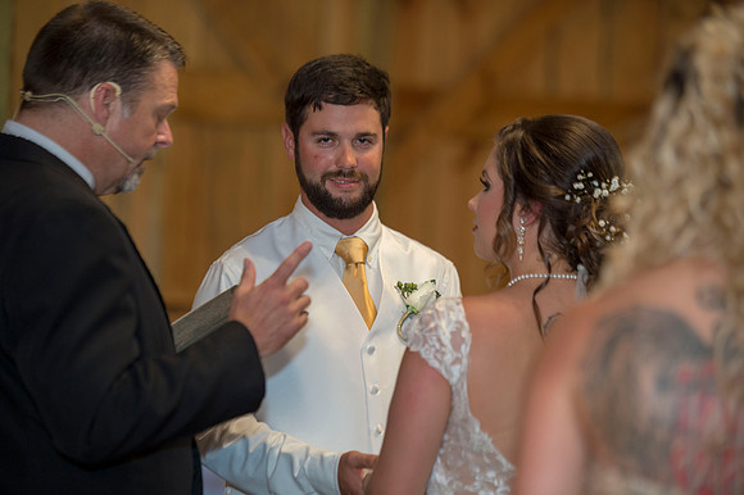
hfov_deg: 14.2
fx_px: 2995
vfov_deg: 9.5
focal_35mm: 145
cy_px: 248
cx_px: 372
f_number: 2.8
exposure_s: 1/160
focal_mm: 145
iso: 1600
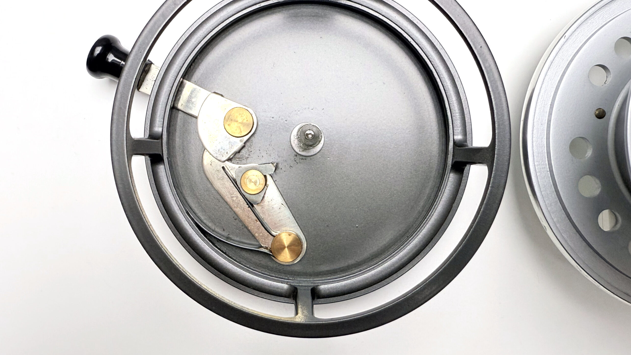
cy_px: 135
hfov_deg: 69.9
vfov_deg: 42.6
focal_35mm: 27
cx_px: 320
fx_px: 452
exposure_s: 1/241
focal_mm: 6.76
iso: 64
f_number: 1.78
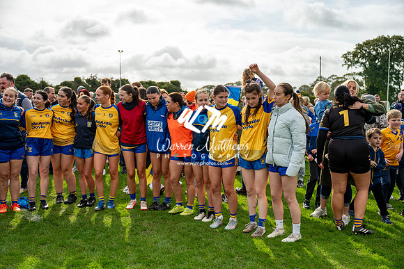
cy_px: 134
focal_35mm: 40
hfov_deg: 48.4
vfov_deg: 33.4
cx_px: 202
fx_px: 449
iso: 100
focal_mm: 40
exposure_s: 1/1600
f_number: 2.8
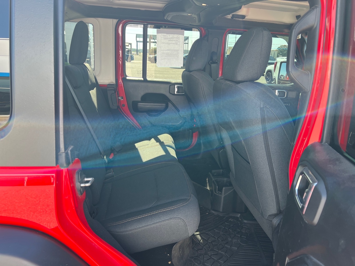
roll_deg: -2.2
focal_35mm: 26
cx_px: 178
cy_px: 133
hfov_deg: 67.3
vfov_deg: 53.1
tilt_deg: -17.0
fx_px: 267
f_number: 1.5
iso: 50
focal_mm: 5.7
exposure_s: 1/204
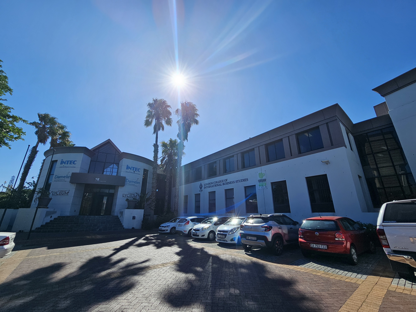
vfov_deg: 89.9
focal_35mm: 13
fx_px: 156
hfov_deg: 106.2
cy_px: 156
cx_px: 208
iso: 50
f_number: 2.2
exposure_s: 1/3273
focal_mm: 2.2
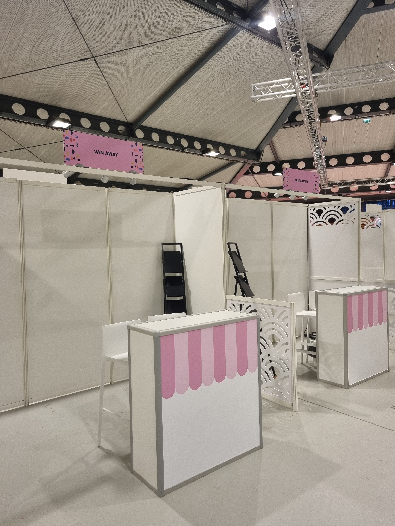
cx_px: 198
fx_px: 396
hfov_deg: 53.1
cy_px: 263
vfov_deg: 67.3
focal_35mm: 26
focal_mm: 5.4
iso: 200
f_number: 1.8
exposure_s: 1/50
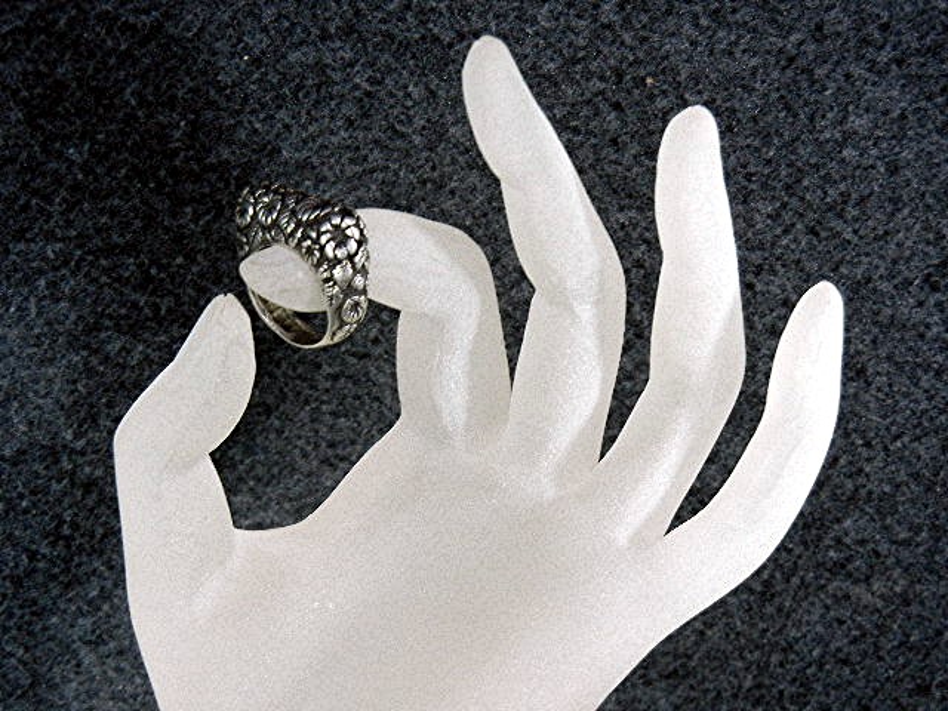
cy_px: 356
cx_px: 474
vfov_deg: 19.1
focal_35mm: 77
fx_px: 2109
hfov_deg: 25.3
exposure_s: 1/30
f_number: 4.3
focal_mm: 13.9
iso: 374
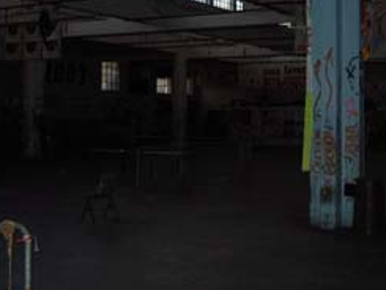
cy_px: 95
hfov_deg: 30.8
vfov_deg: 23.6
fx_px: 692
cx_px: 271
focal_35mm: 62
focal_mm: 5.8
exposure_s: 1/60
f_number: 2.6
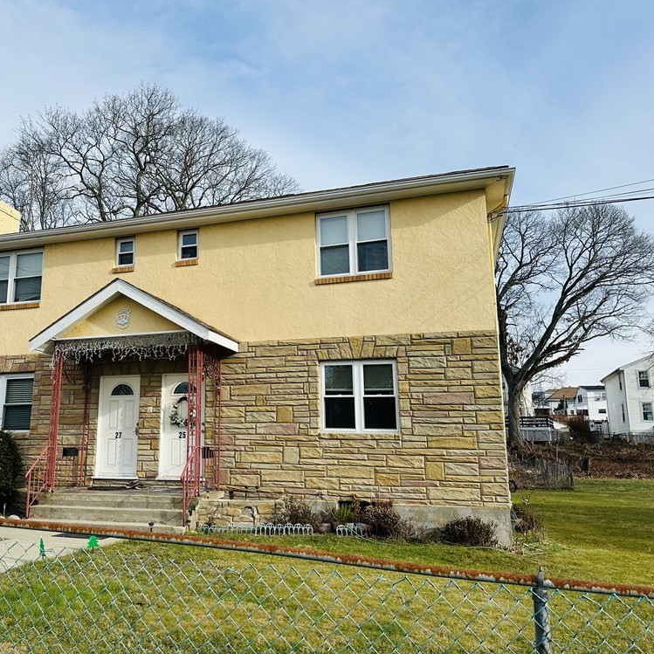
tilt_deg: +11.3
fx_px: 620
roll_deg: -0.4
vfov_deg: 55.6
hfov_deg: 54.5
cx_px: 217
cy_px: 326
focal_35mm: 29
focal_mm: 6.86
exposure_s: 1/3597
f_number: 1.78
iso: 80
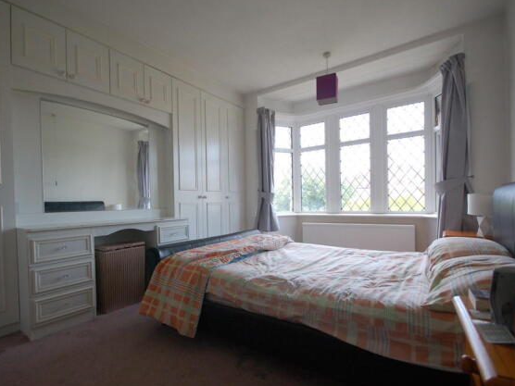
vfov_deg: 74.7
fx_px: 253
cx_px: 235
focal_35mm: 17
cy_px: 199
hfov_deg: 90.8
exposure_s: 1/125
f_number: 5.6
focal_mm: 10
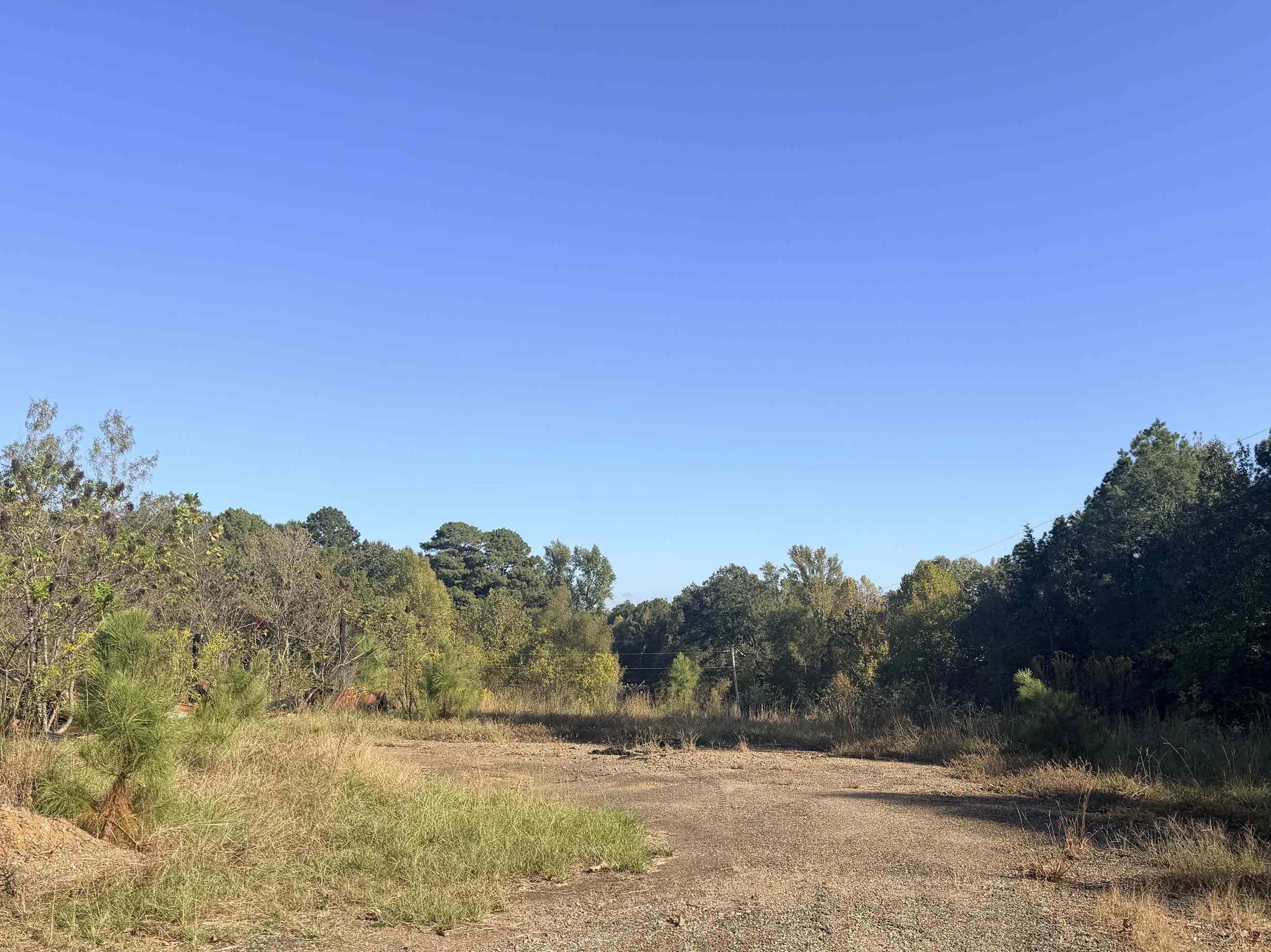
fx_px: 1101
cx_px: 732
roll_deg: +1.8
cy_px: 547
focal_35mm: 30
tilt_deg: +4.9
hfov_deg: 59.7
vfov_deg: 46.6
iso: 80
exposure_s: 1/4167
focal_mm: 6.76
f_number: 1.78
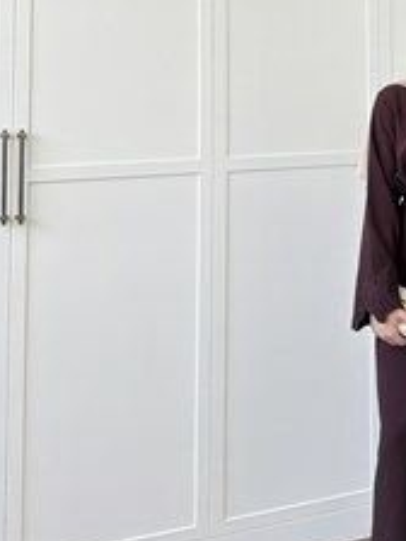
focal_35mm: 57
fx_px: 891
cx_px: 428
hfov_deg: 24.2
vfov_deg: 33.7
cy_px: 231
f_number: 1.78
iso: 250
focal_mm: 6.76
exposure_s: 1/757
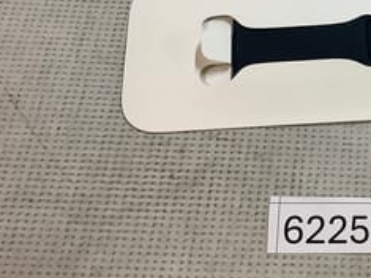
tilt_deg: -61.9
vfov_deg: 21.6
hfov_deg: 27.5
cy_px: 18
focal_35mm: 66
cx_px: 384
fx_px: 707
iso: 125
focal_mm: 3.3
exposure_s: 1/50
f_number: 2.4
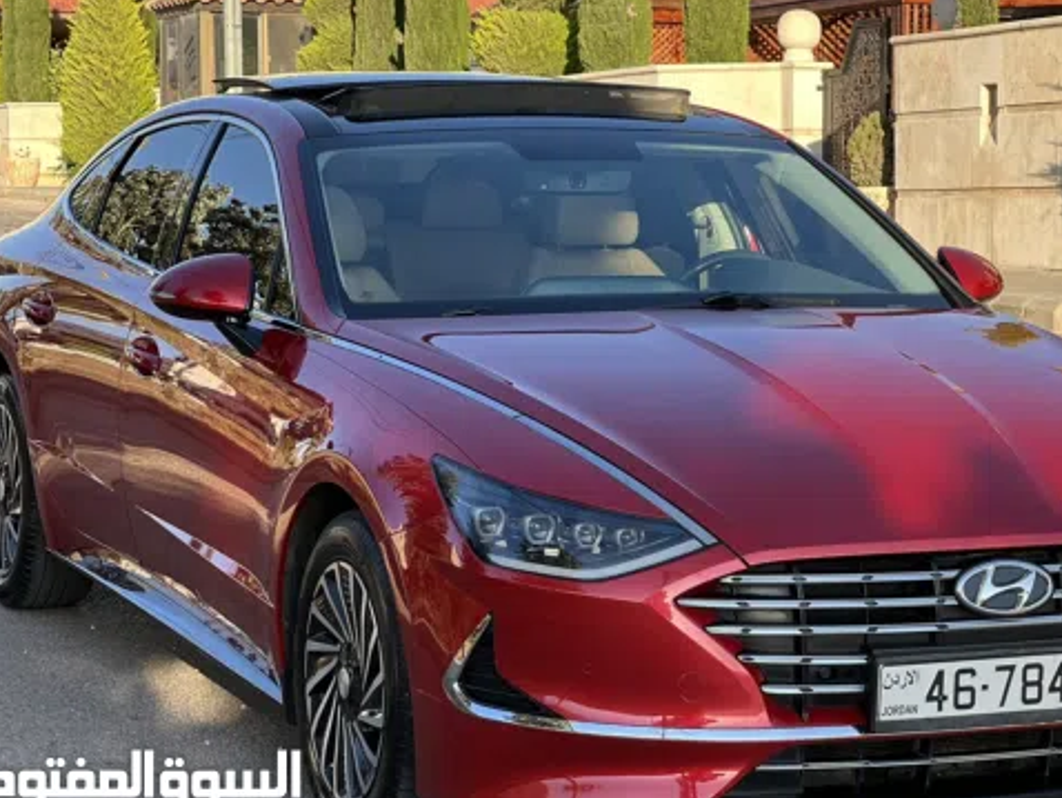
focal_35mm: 103
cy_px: 429
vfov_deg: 14.4
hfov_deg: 19.0
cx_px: 635
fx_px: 3162
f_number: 2.8
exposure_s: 1/121
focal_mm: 9
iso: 25
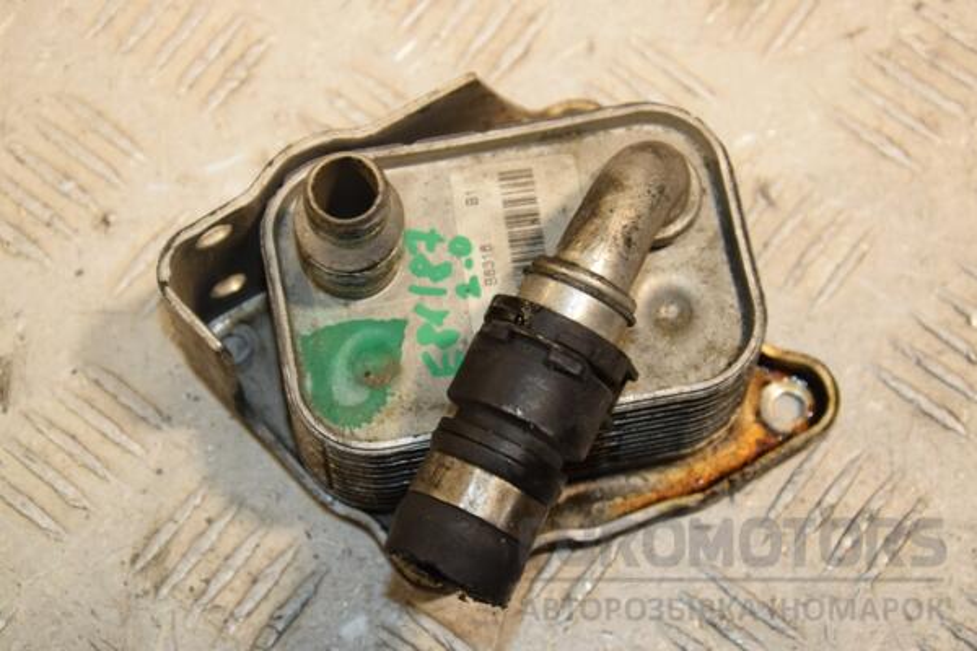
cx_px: 488
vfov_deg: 13.8
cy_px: 326
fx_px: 2687
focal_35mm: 99
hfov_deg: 20.6
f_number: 7.1
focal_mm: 66
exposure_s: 1/200
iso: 800
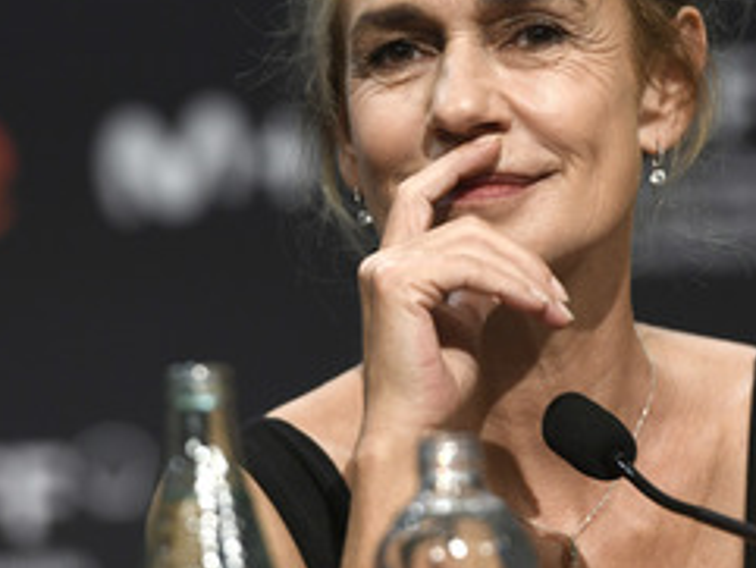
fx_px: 7844
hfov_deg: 5.5
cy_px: 223
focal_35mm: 359
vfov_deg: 4.1
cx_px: 491
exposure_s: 1/250
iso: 1000
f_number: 3.5
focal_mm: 200
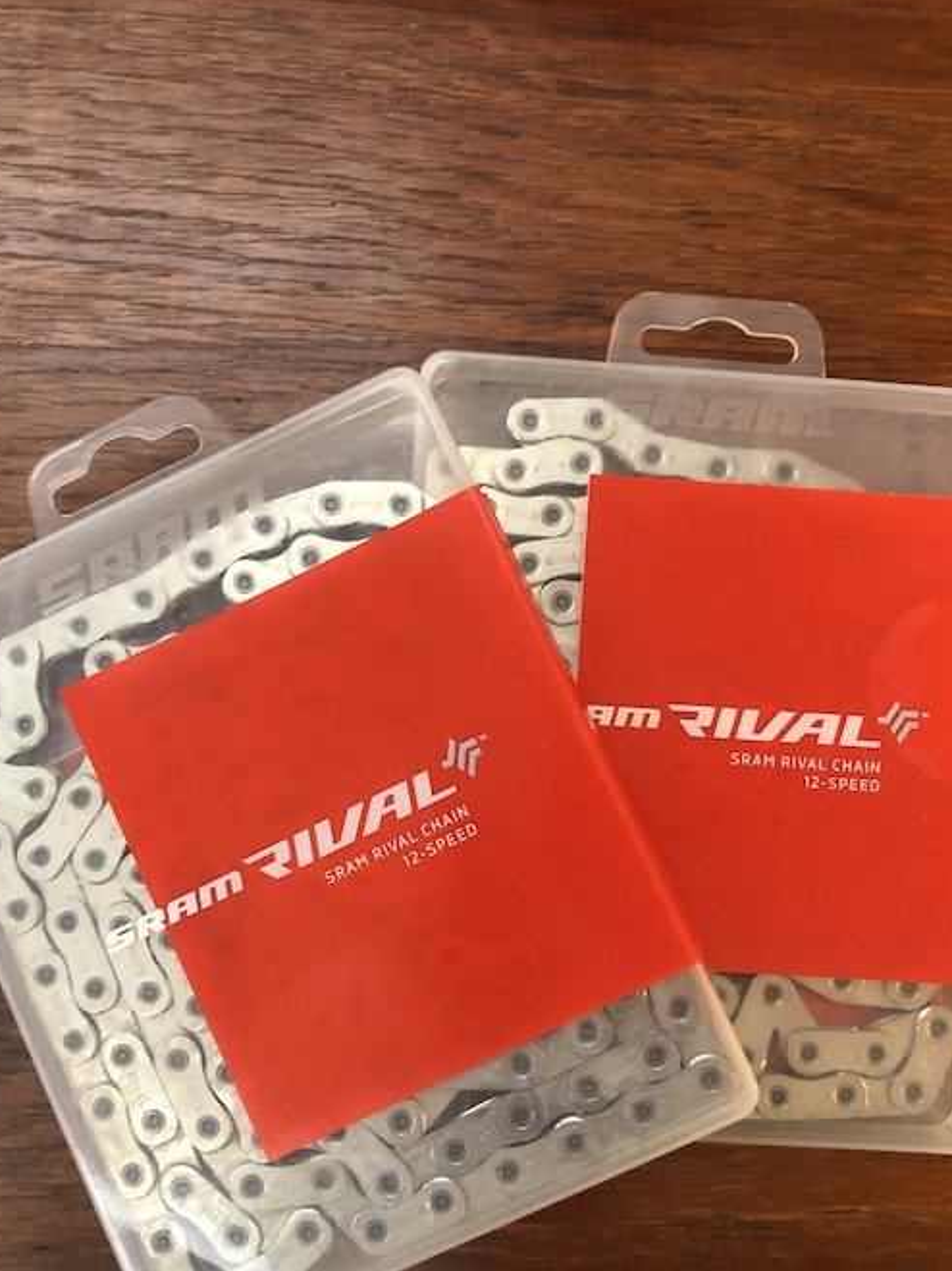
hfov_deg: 41.8
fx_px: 1247
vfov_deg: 53.9
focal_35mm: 34
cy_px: 687
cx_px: 488
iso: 100
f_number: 1.8
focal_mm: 4
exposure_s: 1/5
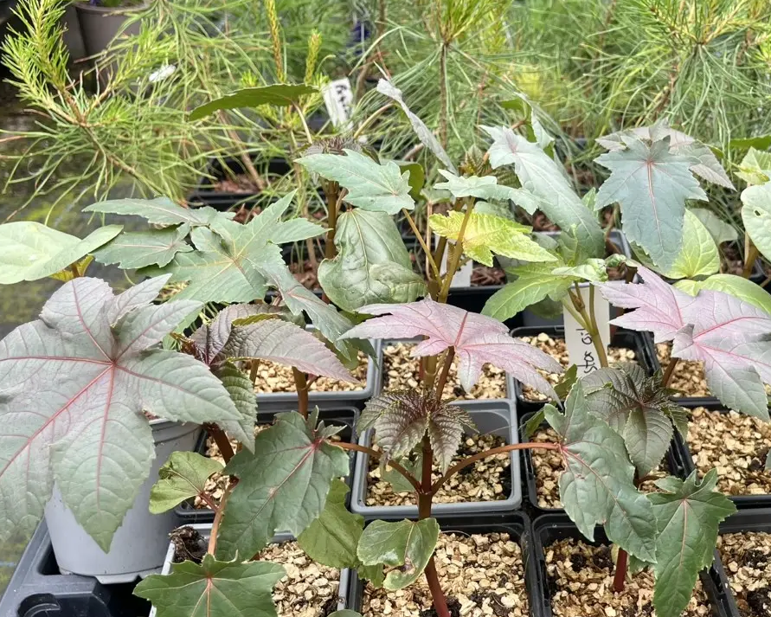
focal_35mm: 41
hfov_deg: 44.2
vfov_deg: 36.1
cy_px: 415
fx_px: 936
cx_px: 505
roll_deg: -3.3
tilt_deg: -35.6
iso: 32
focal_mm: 5.1
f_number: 1.6
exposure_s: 1/122
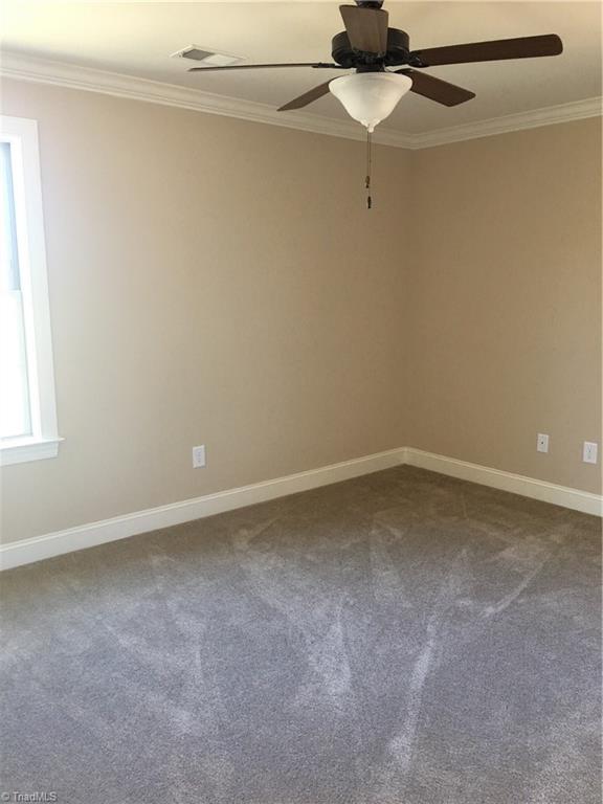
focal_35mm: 29
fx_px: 674
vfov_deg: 61.7
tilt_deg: -8.8
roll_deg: +0.3
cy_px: 402
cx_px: 302
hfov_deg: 48.2
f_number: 2.2
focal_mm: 4.15
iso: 64
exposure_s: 1/17
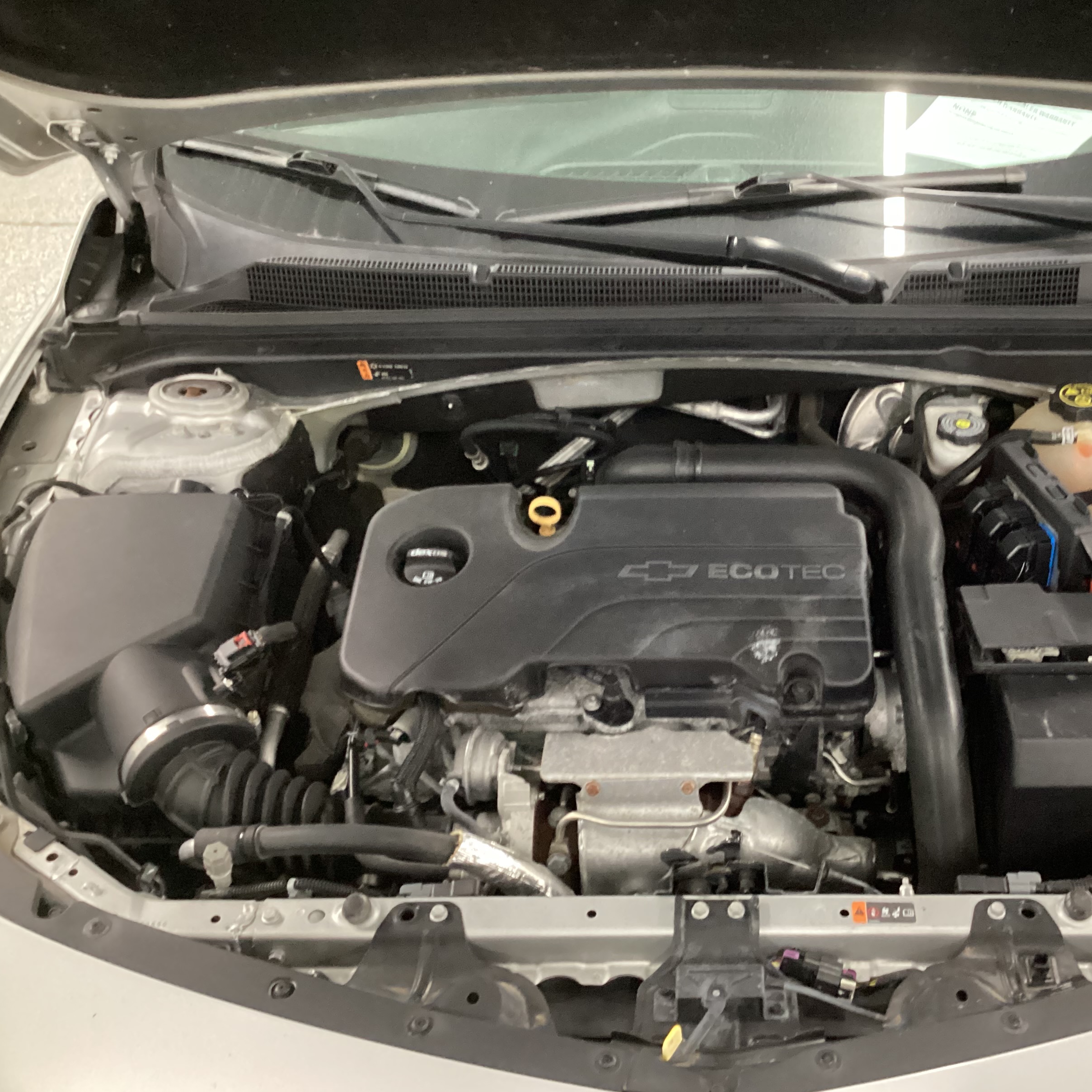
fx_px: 1321
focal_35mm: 37
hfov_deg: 44.3
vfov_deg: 44.9
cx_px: 723
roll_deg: +0.3
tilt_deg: -38.4
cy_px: 544
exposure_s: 1/30
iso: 640
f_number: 2.4
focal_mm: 3.3
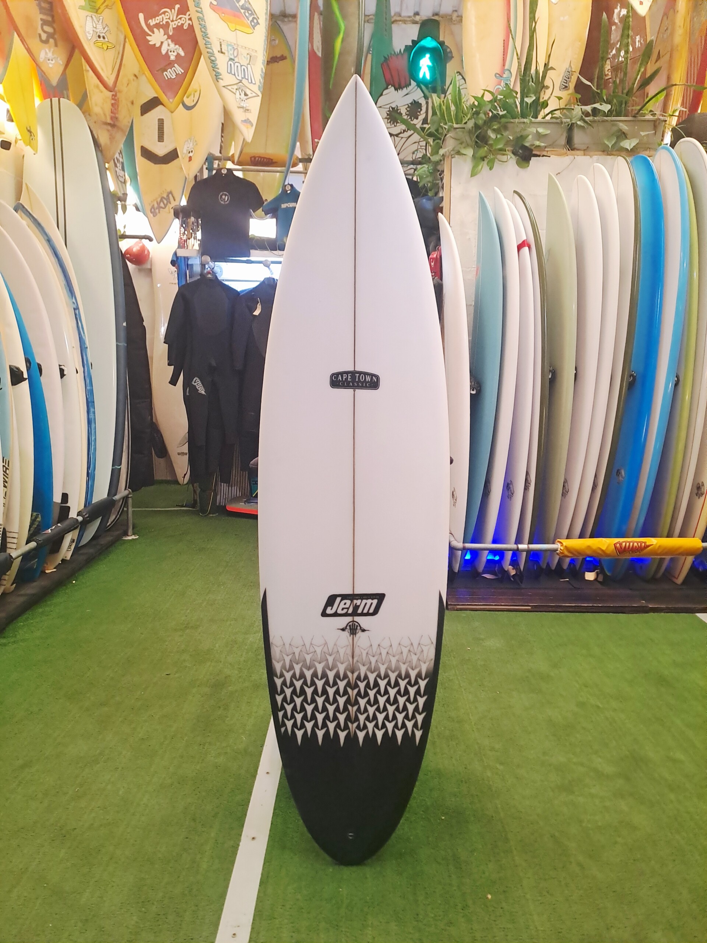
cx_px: 354
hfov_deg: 54.9
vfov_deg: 69.4
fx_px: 681
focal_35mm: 25
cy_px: 472
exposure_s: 1/50
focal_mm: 4.65
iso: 320
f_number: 1.8
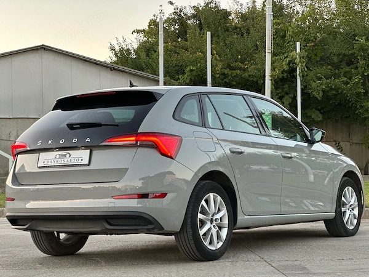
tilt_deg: +3.8
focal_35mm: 77
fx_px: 821
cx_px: 184
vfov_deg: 19.1
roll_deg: +1.5
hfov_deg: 25.3
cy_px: 138
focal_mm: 9
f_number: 2.8
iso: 250
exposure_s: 1/100
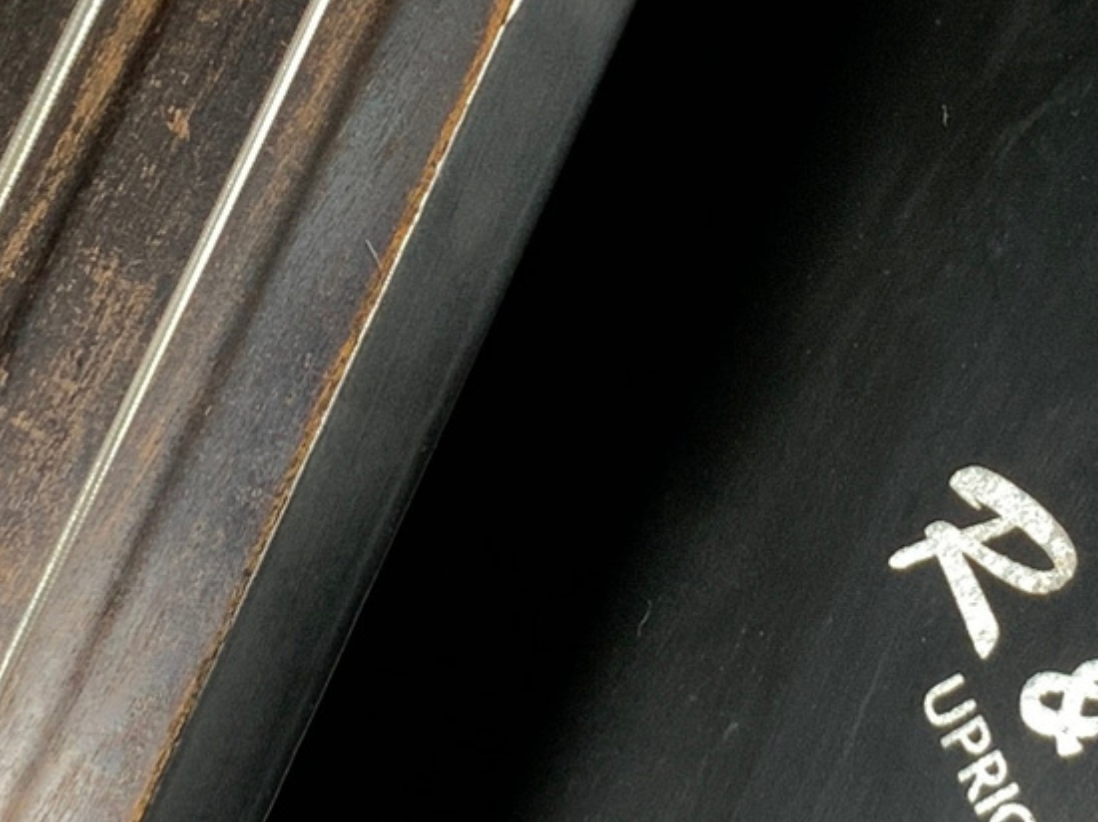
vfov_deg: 11.0
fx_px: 4280
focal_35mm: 135
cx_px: 781
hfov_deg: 14.6
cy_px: 257
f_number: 1.8
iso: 64
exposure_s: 1/78
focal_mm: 3
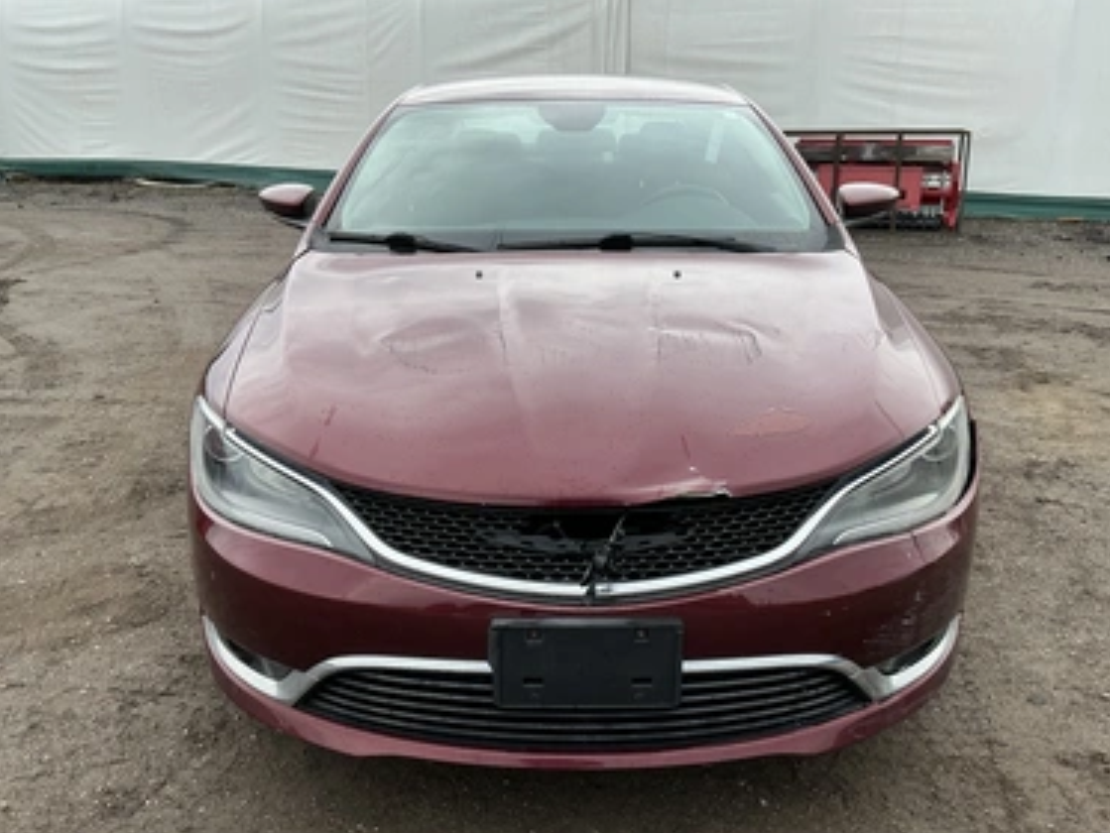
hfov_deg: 59.9
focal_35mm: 30
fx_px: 962
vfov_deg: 46.8
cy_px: 419
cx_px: 568
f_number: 1.8
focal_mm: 3
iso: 20
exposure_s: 1/235
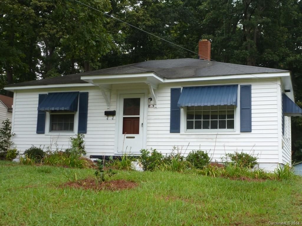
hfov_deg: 38.9
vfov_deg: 29.7
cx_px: 151
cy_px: 113
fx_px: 427
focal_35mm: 49
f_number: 4.1
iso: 100
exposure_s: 1/125
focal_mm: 8.7
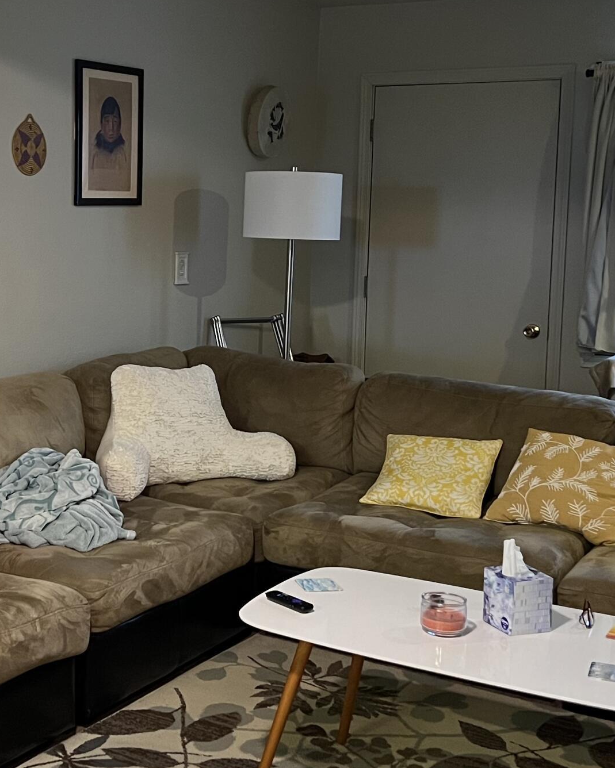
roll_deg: -0.9
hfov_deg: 26.2
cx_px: 129
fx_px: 1297
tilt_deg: -5.6
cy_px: 309
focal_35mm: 57
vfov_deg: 32.9
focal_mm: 5.7
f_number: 1.5
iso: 500
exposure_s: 1/60
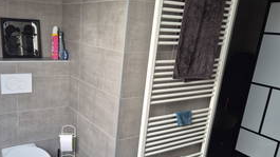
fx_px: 252
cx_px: 100
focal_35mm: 34
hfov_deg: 57.1
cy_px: 105
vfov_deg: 34.3
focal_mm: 5.4
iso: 400
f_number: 1.8
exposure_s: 1/100
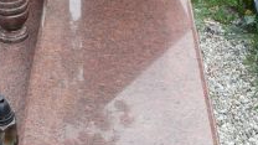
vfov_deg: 13.7
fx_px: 602
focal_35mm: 88
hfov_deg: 24.1
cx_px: 89
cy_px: 40
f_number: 3.6
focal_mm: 7.4
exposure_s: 1/125
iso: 100
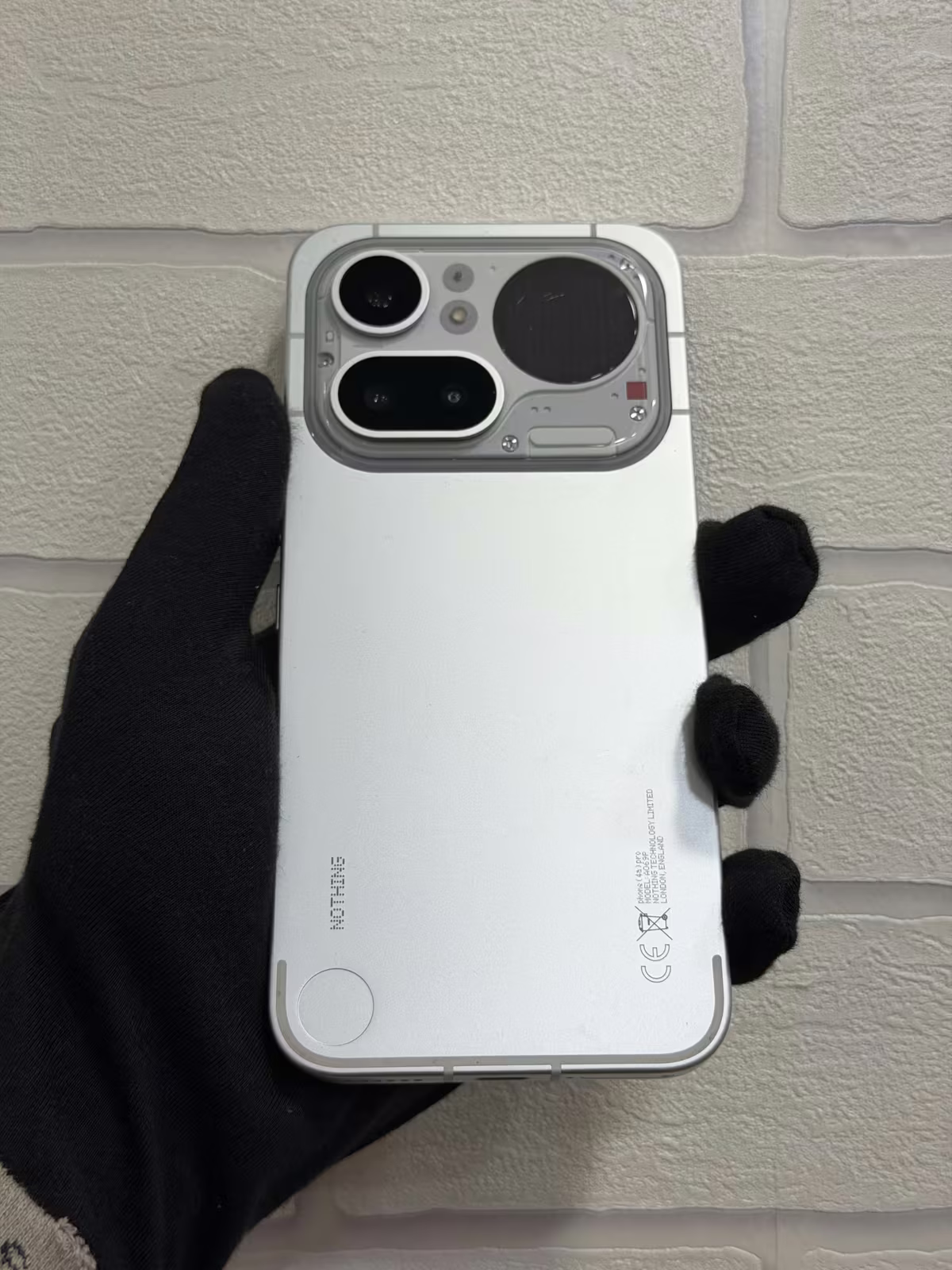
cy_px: 635
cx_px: 476
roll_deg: +0.4
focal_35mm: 48
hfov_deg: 30.3
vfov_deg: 39.7
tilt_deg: +0.1
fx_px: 1760
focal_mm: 6.76
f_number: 1.78
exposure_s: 1/121
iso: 50
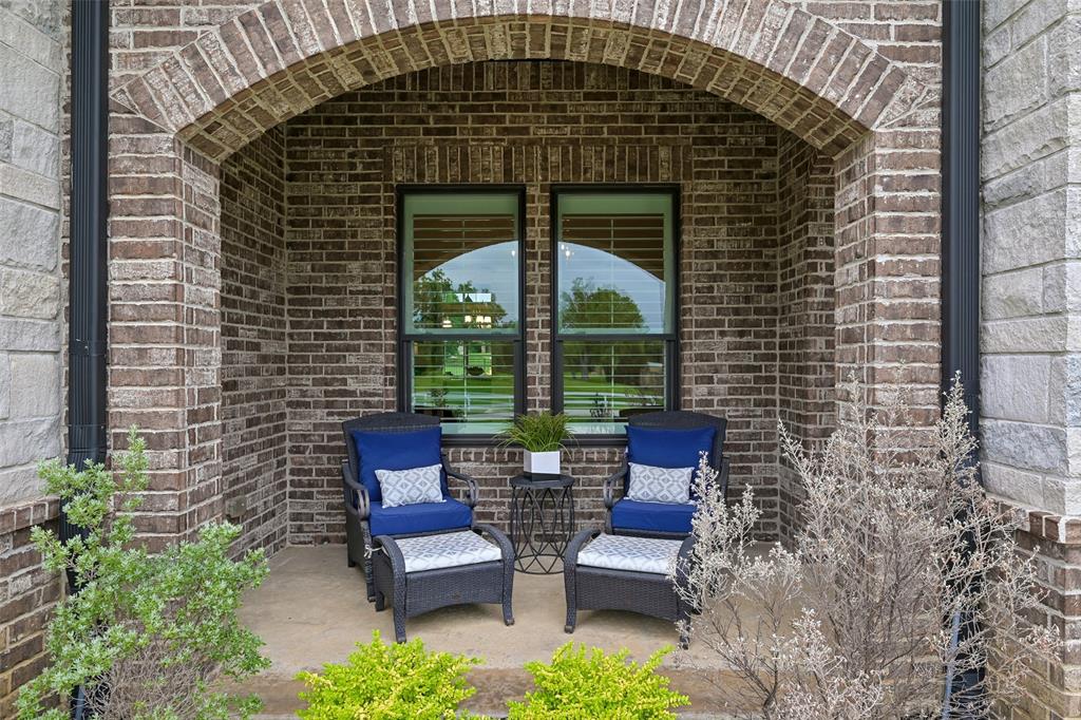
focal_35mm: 23
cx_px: 540
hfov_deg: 76.1
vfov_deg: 55.1
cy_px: 360
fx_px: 690
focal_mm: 23
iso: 400
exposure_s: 1/50
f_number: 8
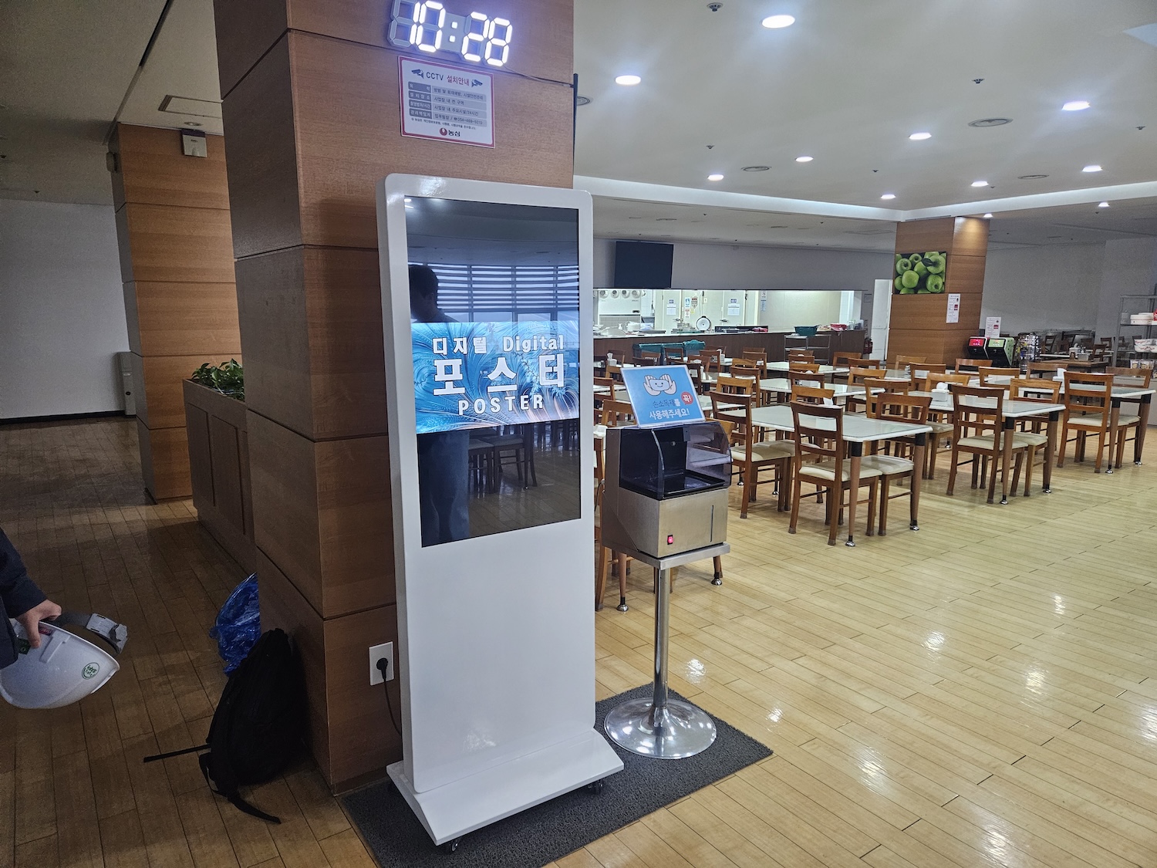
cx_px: 578
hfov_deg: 73.9
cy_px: 434
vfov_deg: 58.9
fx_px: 769
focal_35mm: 23
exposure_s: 1/120
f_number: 1.8
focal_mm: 5.4
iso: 400
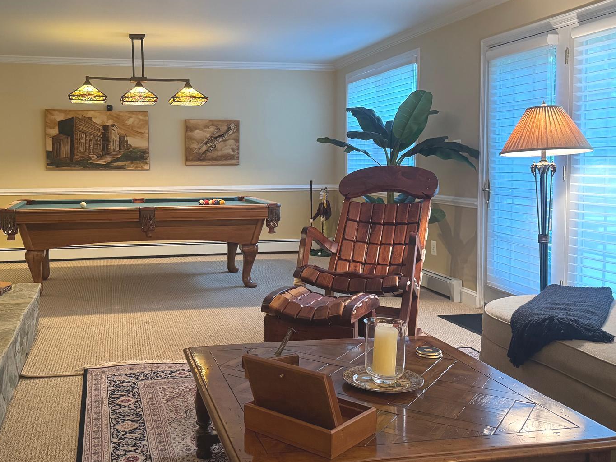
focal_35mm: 36
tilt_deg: -4.2
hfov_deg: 50.6
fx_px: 641
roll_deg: +0.5
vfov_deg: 39.6
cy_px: 197
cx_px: 213
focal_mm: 6.76
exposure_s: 1/60
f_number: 1.78
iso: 500
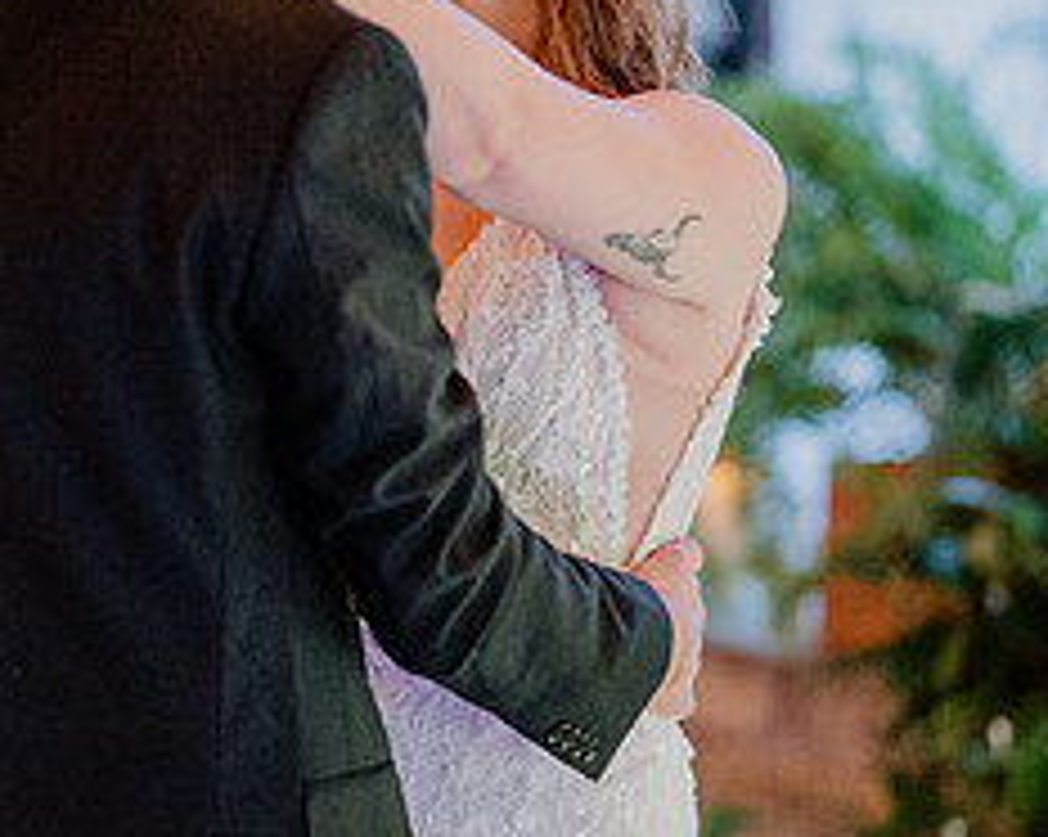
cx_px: 204
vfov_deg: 6.2
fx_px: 7717
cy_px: 198
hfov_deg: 7.8
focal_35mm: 249
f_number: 1.4
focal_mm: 105
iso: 3200
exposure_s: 1/320
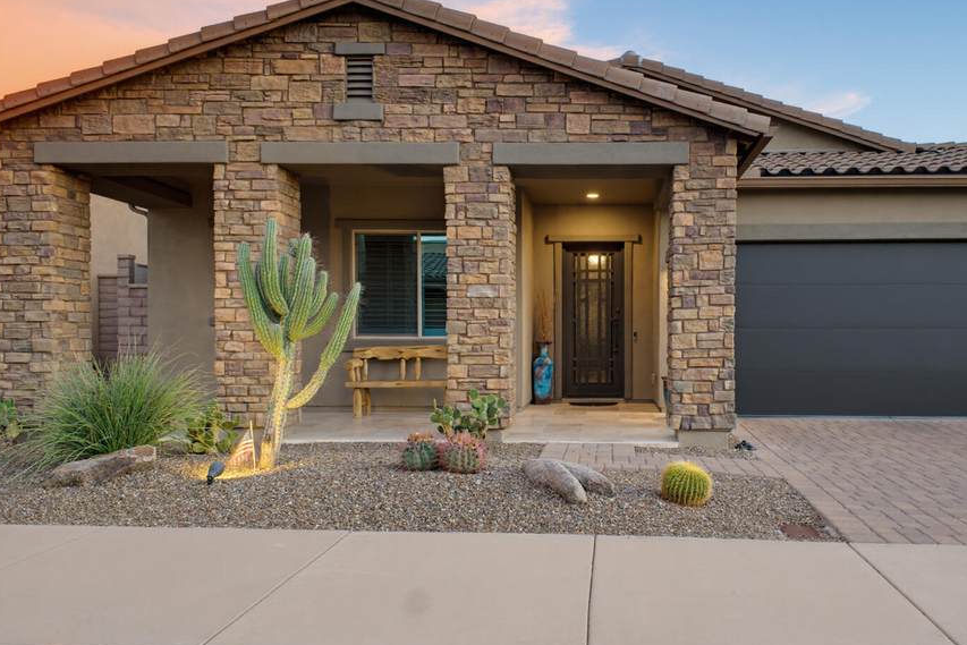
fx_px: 806
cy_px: 347
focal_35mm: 30
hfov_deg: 61.3
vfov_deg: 43.6
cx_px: 588
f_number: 7.1
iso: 400
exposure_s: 1/3.33
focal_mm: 20
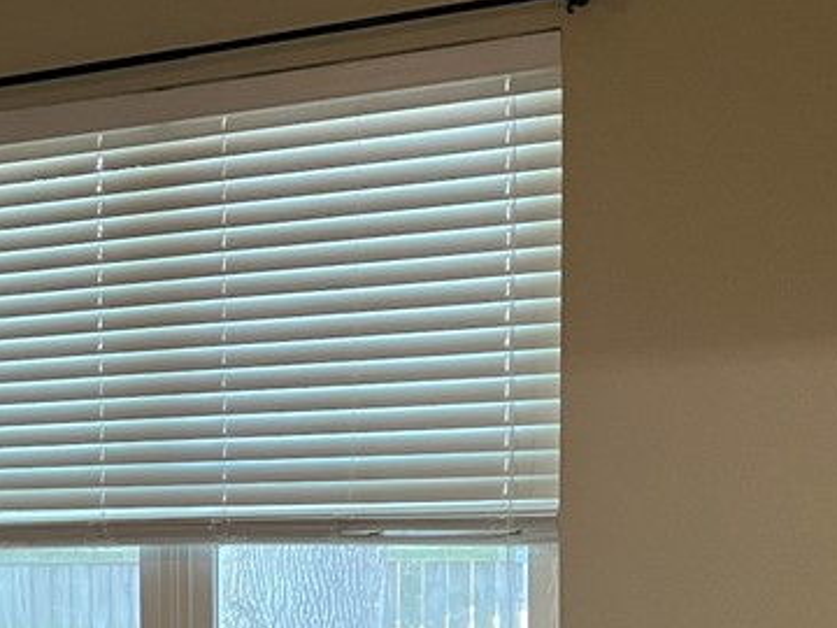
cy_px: 612
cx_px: -5
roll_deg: +0.8
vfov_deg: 19.4
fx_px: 1789
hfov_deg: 25.0
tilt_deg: -4.2
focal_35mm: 74
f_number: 1.5
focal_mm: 5.7
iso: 500
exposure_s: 1/60
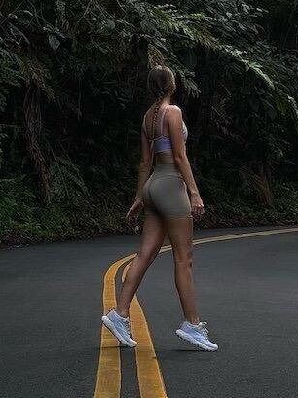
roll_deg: -0.1
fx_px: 1621
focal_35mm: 141
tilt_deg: +15.3
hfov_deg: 10.5
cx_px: 126
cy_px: -138
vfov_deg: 13.4
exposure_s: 1/194
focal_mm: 6.76
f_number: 1.78
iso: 64
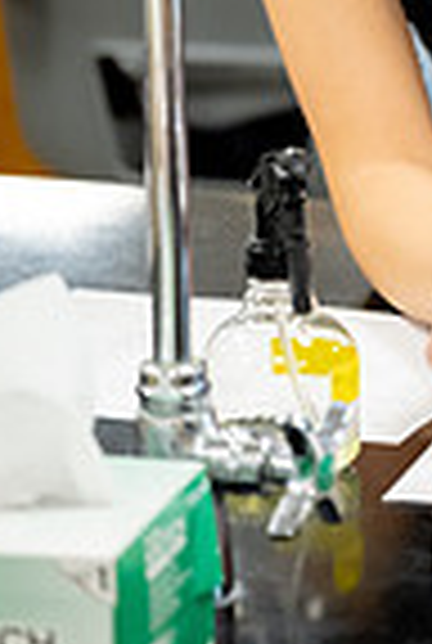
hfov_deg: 6.7
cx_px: 608
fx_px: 3654
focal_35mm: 204
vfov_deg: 9.9
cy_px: -216
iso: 1000
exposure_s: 1/160
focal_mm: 65
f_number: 2.8
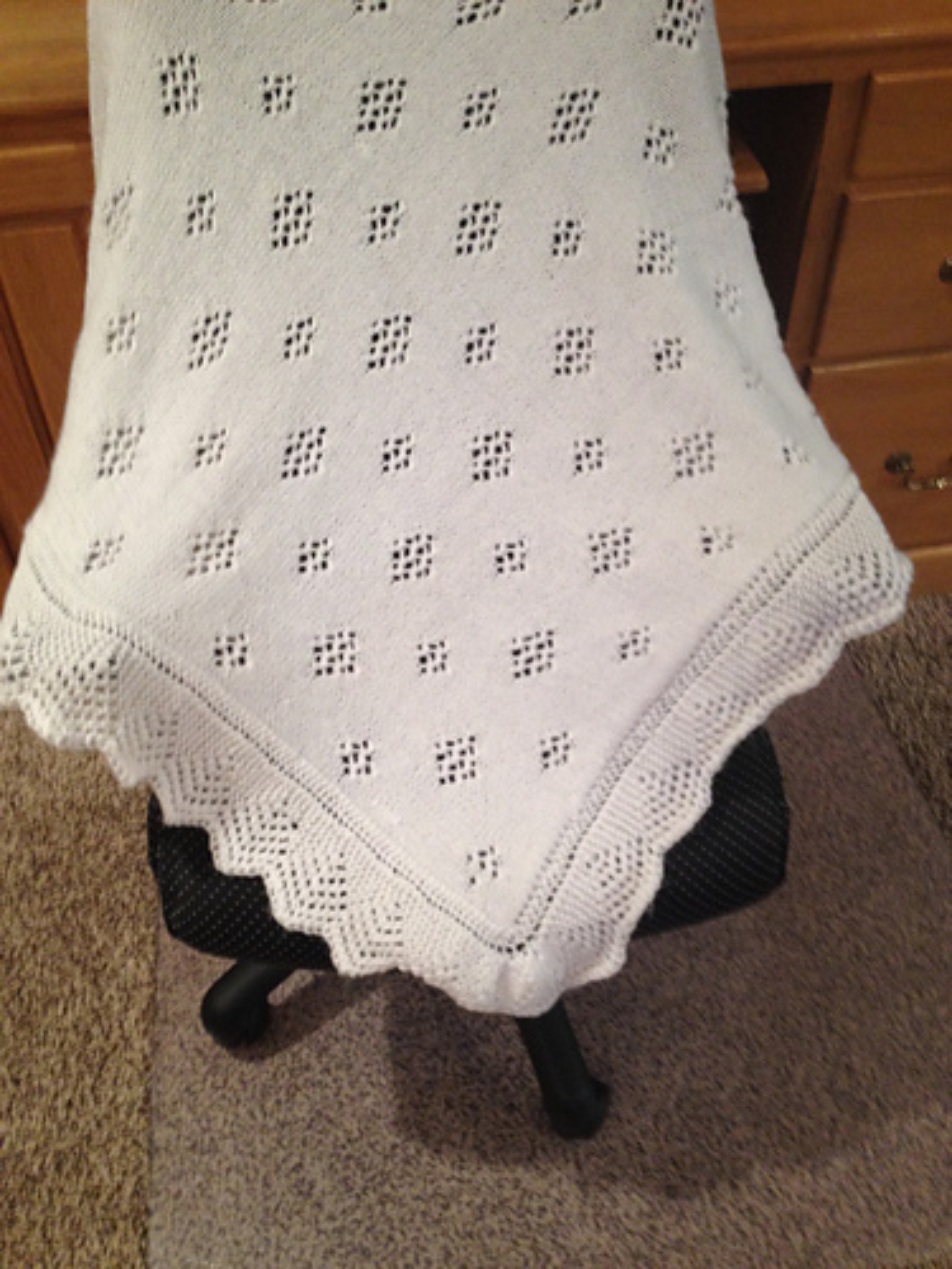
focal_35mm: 35
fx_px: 1283
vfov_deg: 52.6
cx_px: 476
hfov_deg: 40.7
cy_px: 634
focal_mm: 4.28
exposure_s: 1/20
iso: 200
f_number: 2.4
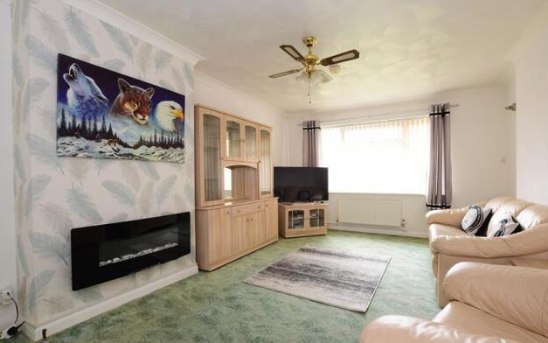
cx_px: 274
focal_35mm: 16
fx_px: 239
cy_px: 180
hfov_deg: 97.8
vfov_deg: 71.2
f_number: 8
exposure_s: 1/2.5
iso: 400
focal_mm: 10
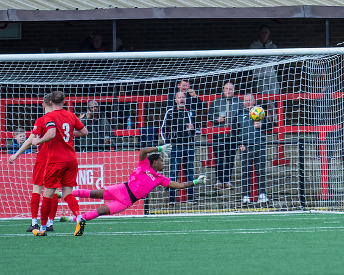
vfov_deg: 2.3
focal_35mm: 683
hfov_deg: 2.8
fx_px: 6948
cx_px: 294
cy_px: 174
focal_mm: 280
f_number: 4
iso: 400
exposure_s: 1/800
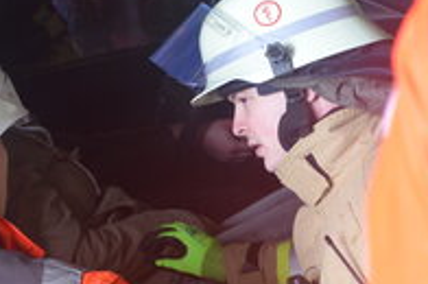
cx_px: 85
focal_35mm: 159
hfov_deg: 12.9
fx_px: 1887
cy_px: 171
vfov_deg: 8.6
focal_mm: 52
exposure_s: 1/40
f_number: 5
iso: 800
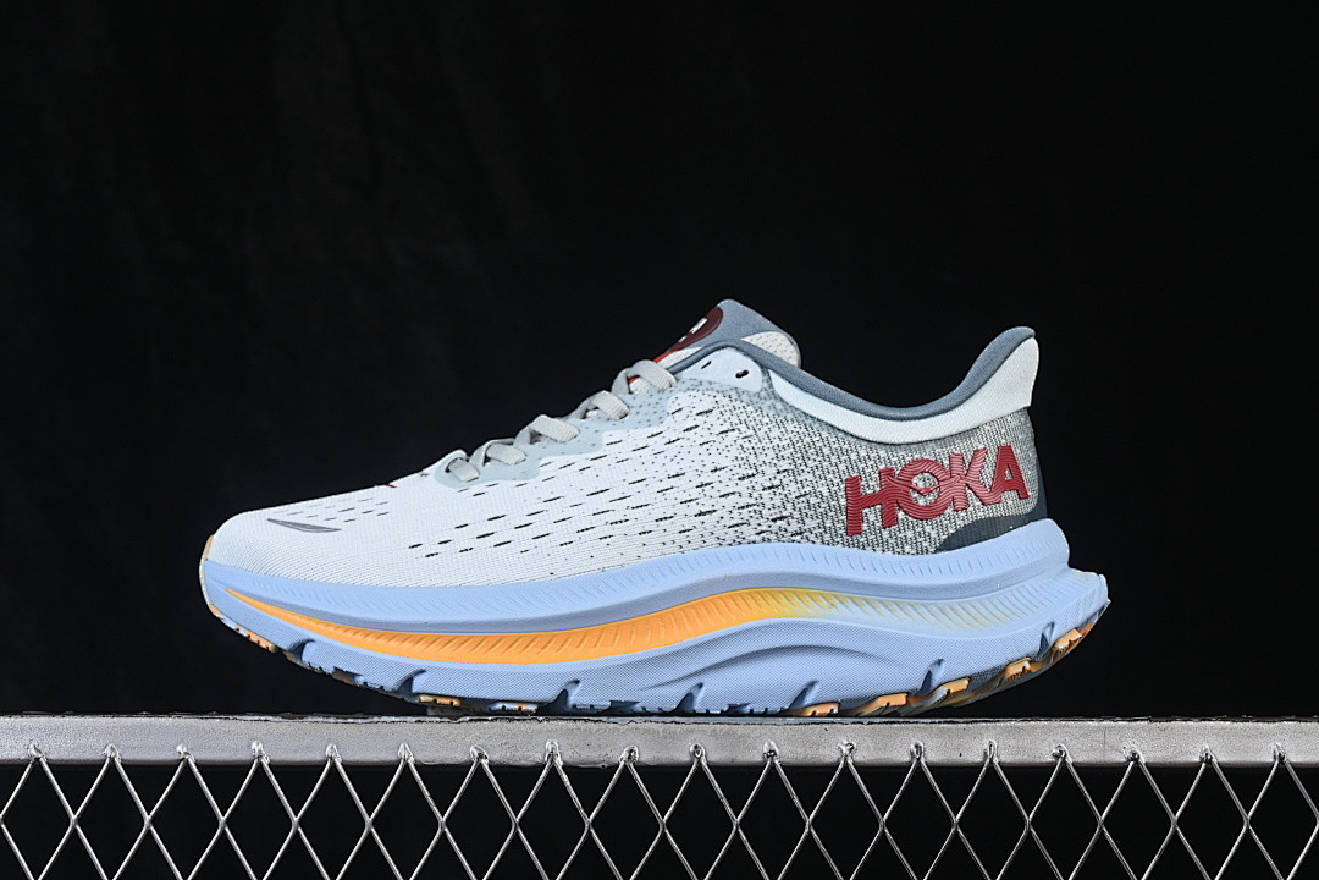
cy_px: 440
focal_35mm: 75
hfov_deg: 27.0
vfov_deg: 18.2
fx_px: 2748
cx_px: 660
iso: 160
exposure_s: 1/80
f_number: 8
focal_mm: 50
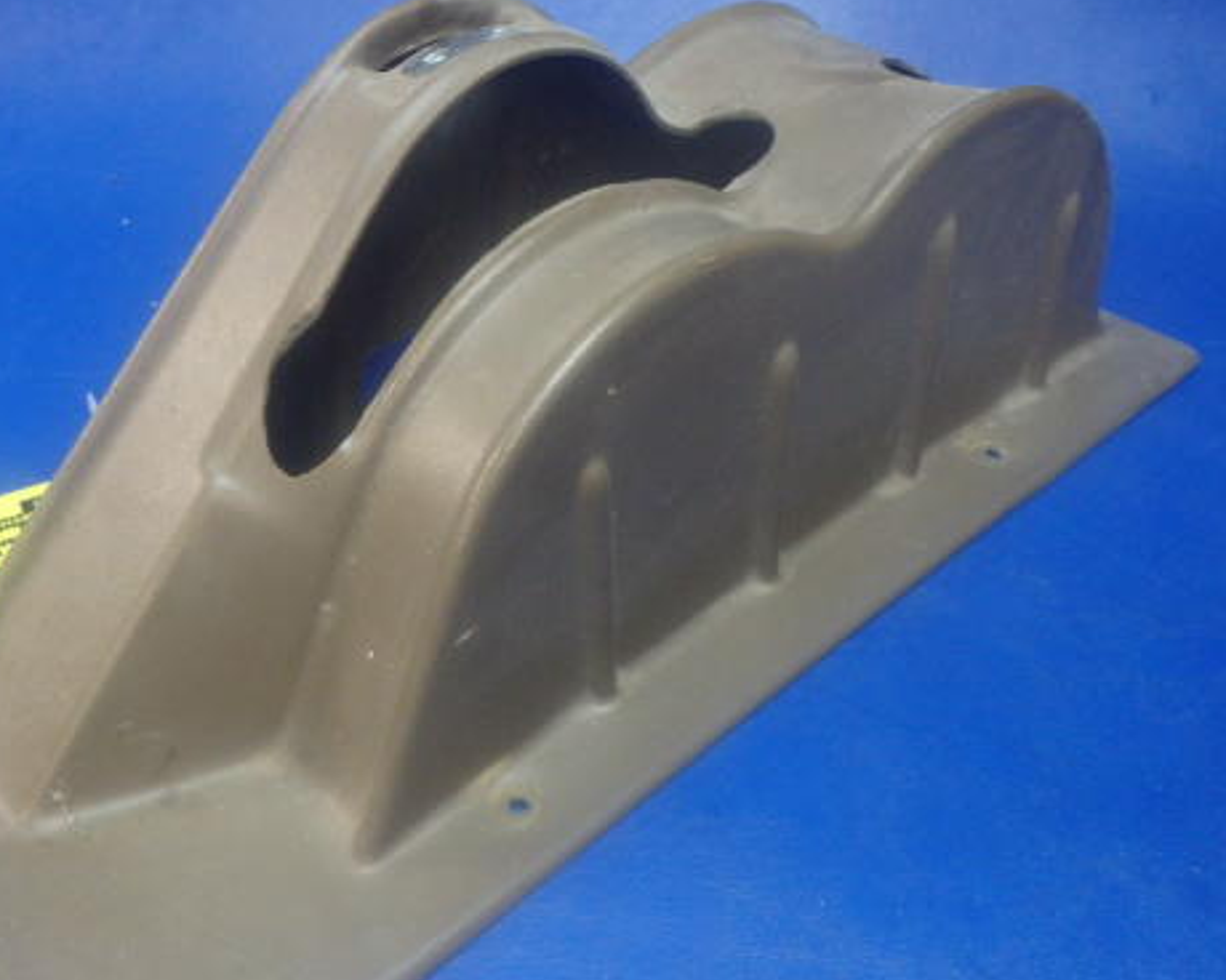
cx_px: 394
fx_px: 1379
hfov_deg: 47.1
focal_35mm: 38
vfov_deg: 39.0
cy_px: 575
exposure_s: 1/30
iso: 500
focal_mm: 5
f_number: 3.9
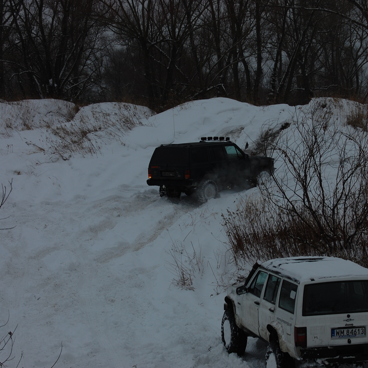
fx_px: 1271
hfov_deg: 16.5
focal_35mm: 106
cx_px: 206
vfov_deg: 16.5
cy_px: 184
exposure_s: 1/400
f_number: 10
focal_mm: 55
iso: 200
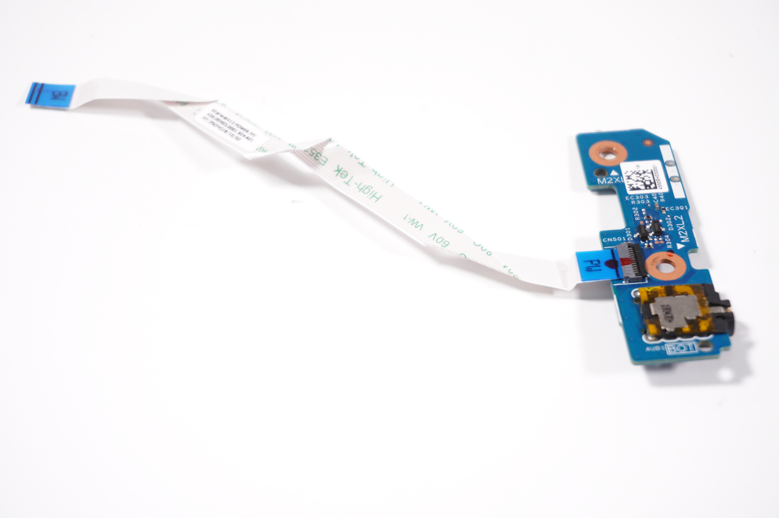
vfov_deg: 18.1
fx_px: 1621
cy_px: 259
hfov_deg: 27.0
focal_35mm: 75
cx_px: 390
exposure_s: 1/100
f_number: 5.6
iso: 640
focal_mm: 50
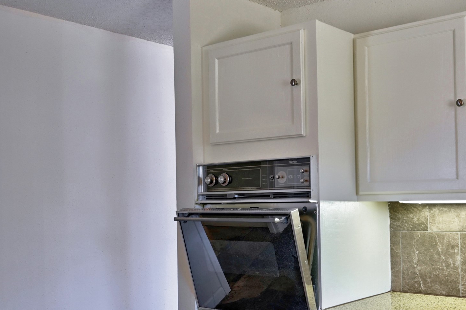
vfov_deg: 29.7
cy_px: 189
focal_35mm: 45
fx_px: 582
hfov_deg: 43.2
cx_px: 295
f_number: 8
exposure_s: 1/8
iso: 400
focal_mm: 30
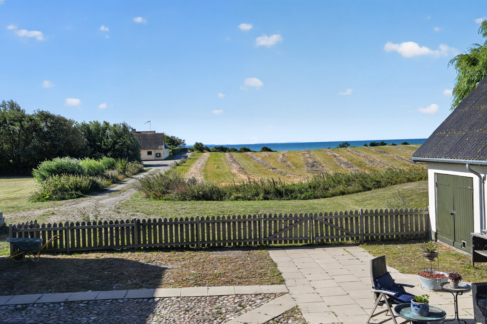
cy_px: 162
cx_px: 244
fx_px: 473
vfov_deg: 37.8
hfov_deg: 54.4
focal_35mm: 35
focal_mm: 35
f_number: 8
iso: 400
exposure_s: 1/800
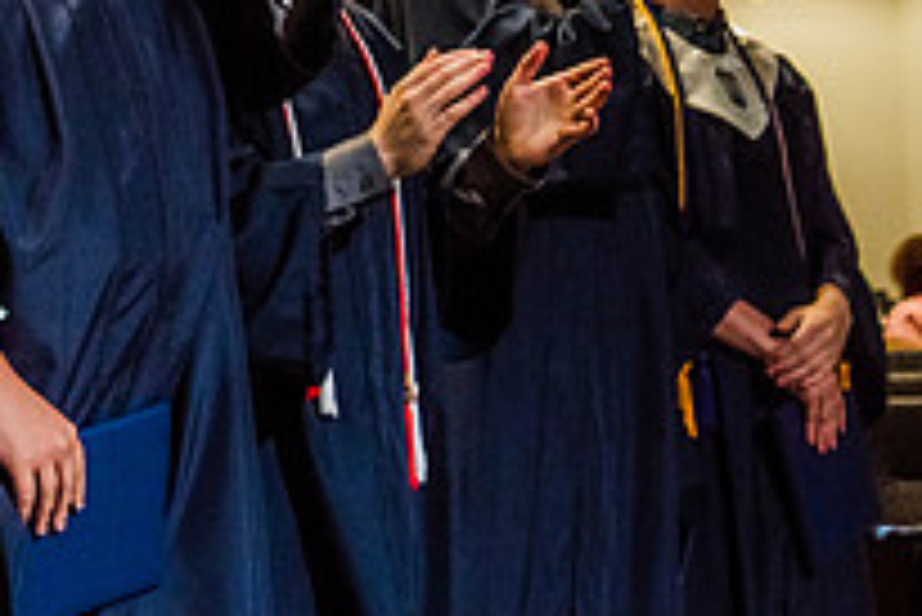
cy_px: 29
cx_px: -157
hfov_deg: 15.2
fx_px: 3332
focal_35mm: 130
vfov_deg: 10.5
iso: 800
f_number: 4.5
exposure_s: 1/200
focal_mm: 46
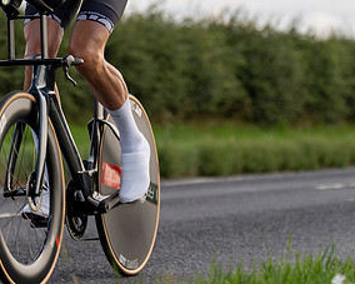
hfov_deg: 8.7
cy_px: 19
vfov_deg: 7.0
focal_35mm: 219
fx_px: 2300
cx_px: -39
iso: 100
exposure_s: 1/1000
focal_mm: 89
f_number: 3.2
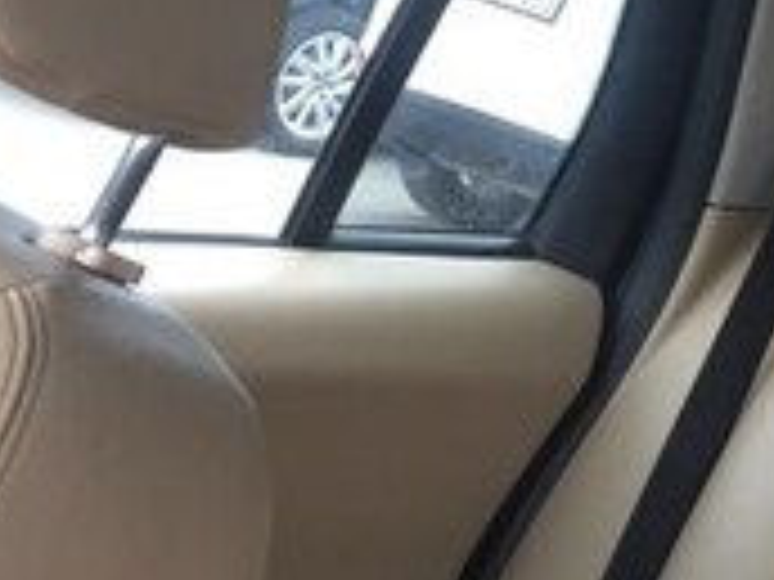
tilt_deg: +10.0
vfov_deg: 12.1
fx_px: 2482
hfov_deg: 16.4
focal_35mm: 111
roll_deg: -14.1
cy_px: -524
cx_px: 1102
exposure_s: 1/100
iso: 32
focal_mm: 4.15
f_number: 2.2
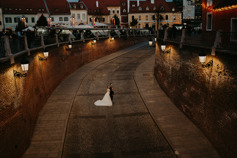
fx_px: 230
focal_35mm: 35
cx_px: 118
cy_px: 79
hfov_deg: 54.4
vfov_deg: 37.9
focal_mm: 35
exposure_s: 1/160
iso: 320
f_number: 2.2
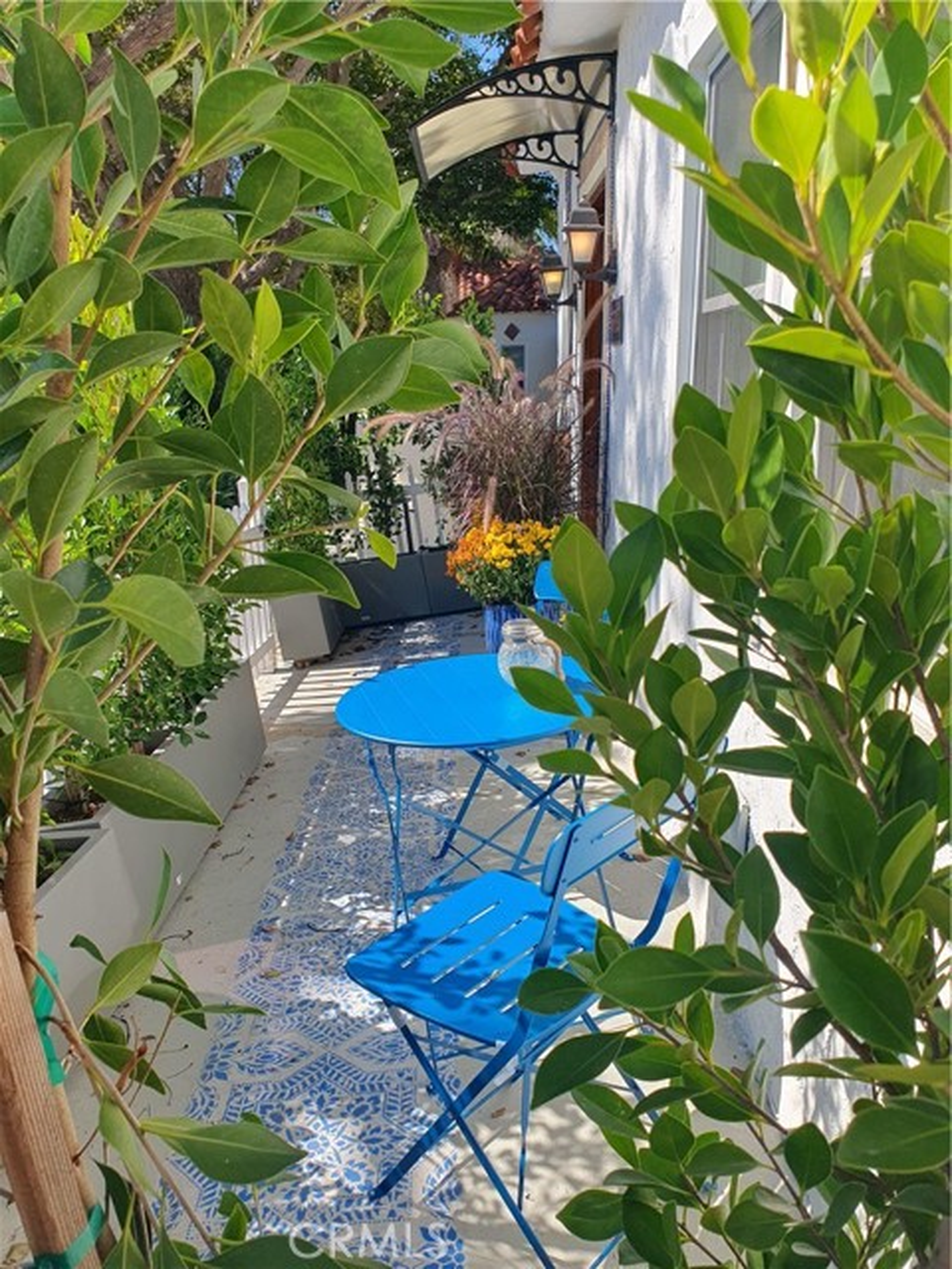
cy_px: 634
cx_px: 476
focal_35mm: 26
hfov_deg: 53.1
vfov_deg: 67.3
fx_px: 953
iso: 50
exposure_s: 1/918
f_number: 2.4
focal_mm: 4.32
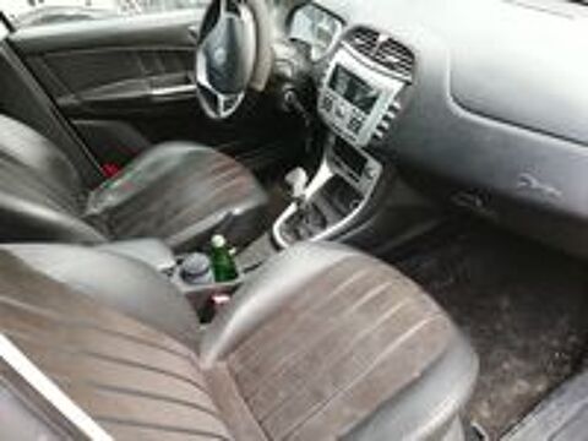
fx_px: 442
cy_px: 220
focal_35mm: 26
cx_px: 294
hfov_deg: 67.3
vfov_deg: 53.1
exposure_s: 1/100
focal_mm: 3.81
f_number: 2.2
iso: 100
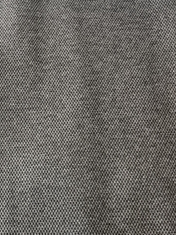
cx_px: 7
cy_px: 209
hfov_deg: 28.7
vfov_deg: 37.3
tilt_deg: -76.5
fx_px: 325
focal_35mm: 48
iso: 800
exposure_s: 1/33
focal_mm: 6.76
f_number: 1.78
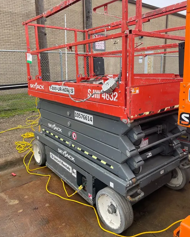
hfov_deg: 51.6
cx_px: 96
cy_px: 109
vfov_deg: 62.1
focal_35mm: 28
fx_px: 197
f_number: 1.6
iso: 32
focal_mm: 4.2
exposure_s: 1/336
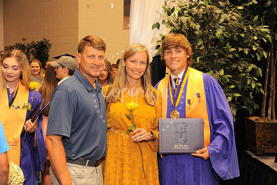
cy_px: 92
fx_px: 369
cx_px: 138
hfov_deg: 41.1
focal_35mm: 48
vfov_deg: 28.0
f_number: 5.6
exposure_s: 1/60
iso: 1250
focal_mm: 48
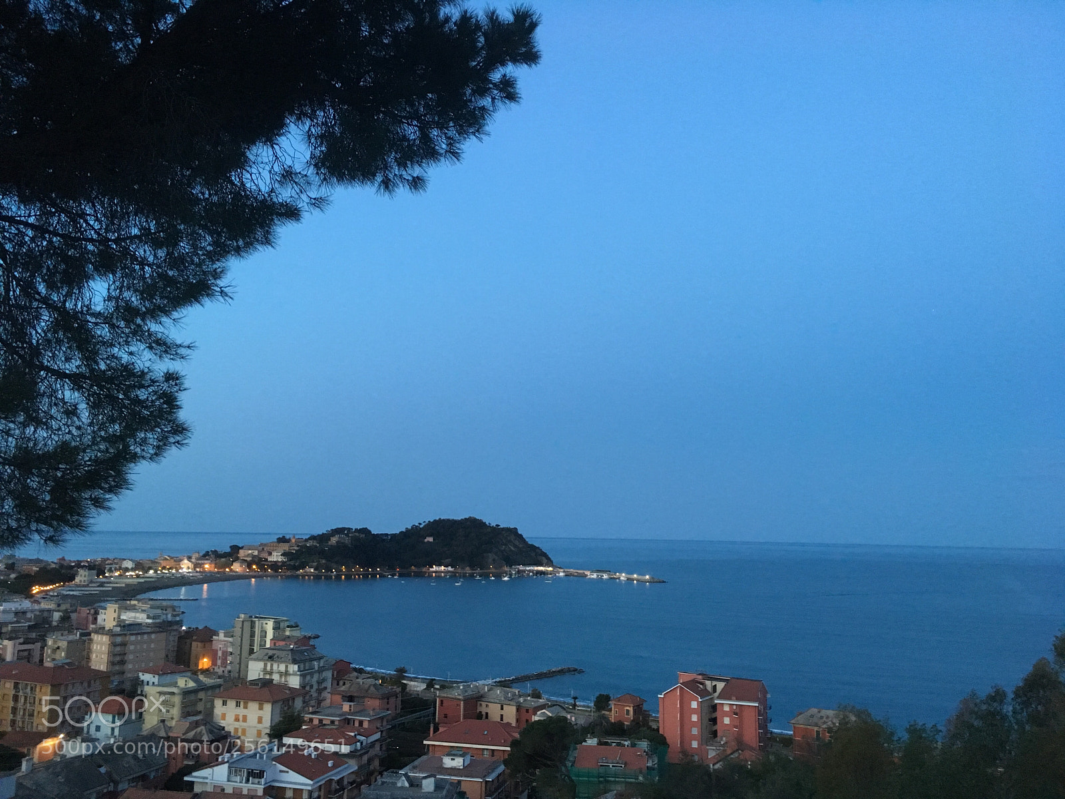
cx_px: 532
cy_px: 400
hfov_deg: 61.7
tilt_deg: +8.7
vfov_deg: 48.2
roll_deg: -1.9
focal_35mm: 29
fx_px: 892
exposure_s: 1/17
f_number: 2.2
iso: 200
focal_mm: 4.15
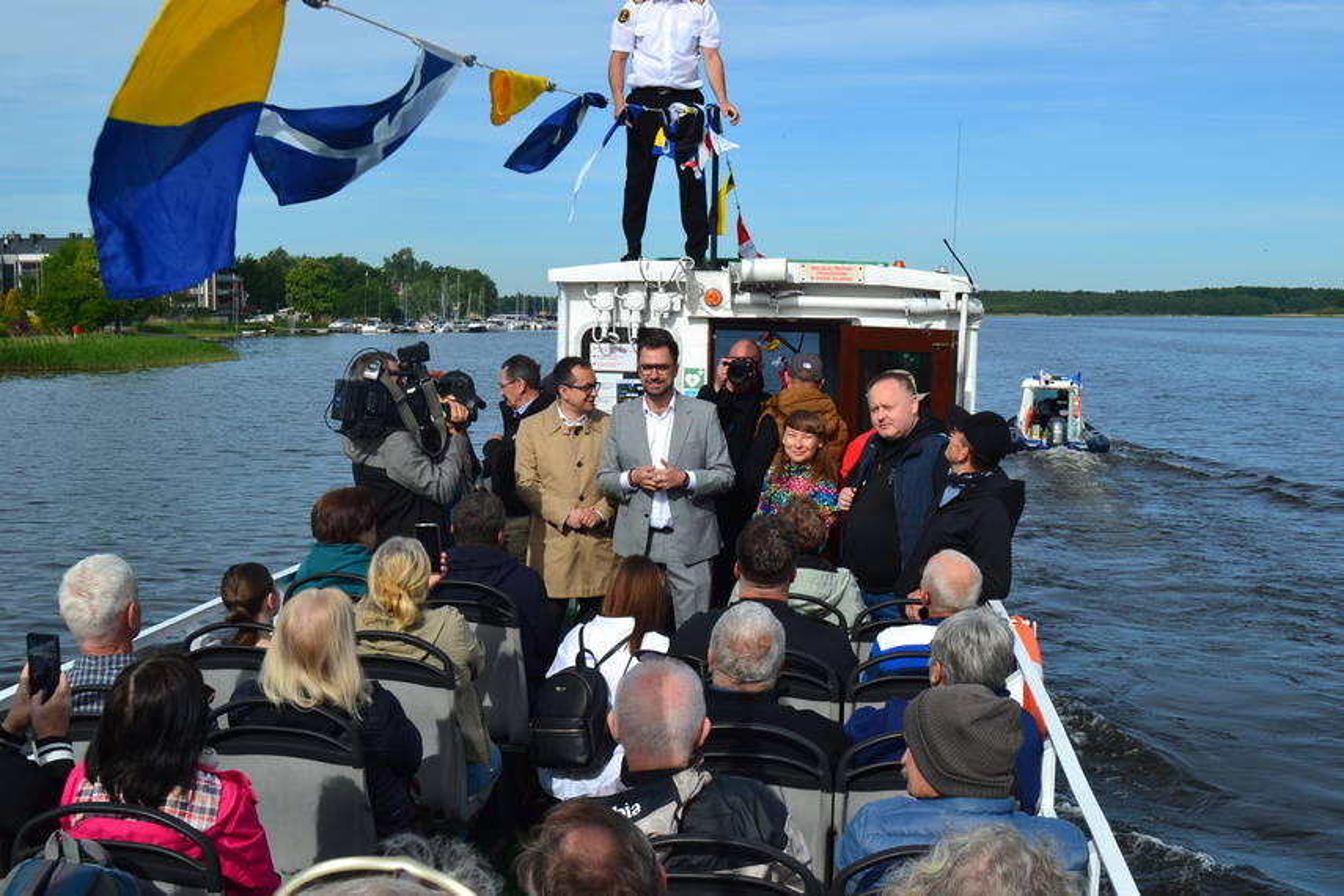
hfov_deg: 46.4
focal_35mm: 42
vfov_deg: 31.9
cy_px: 448
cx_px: 672
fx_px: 1568
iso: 400
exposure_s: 1/400
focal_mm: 28
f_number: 11
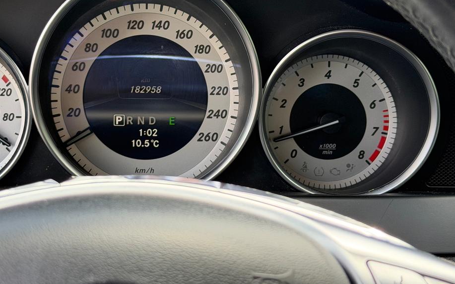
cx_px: 159
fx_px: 880
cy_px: 93
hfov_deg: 28.8
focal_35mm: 71
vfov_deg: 18.3
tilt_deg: -16.7
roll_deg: +0.0
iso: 80
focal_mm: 6.76
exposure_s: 1/366
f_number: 1.78
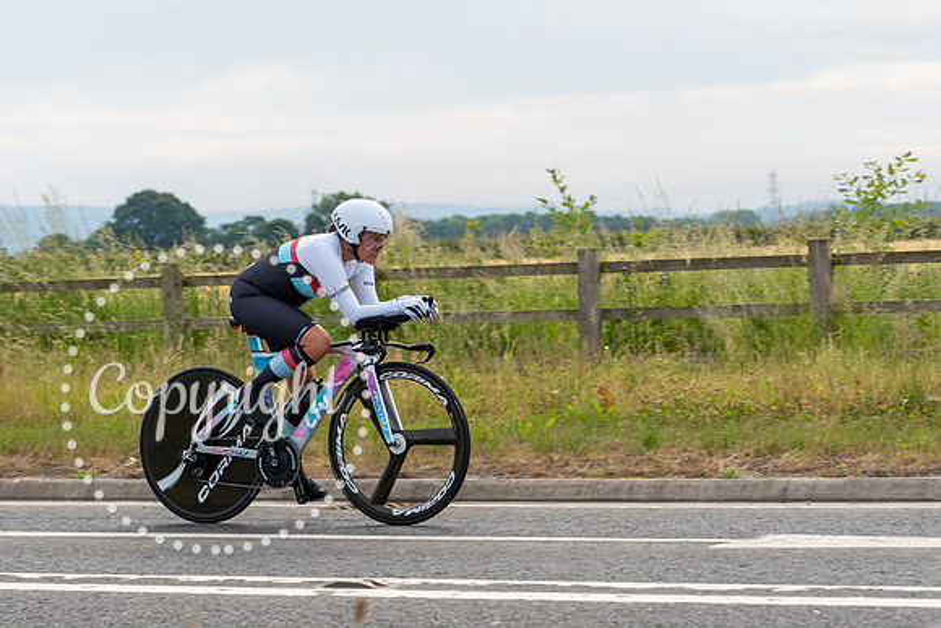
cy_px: 276
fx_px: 2935
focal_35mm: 112
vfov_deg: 12.2
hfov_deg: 18.2
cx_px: 395
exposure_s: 1/800
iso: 160
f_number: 5
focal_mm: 94
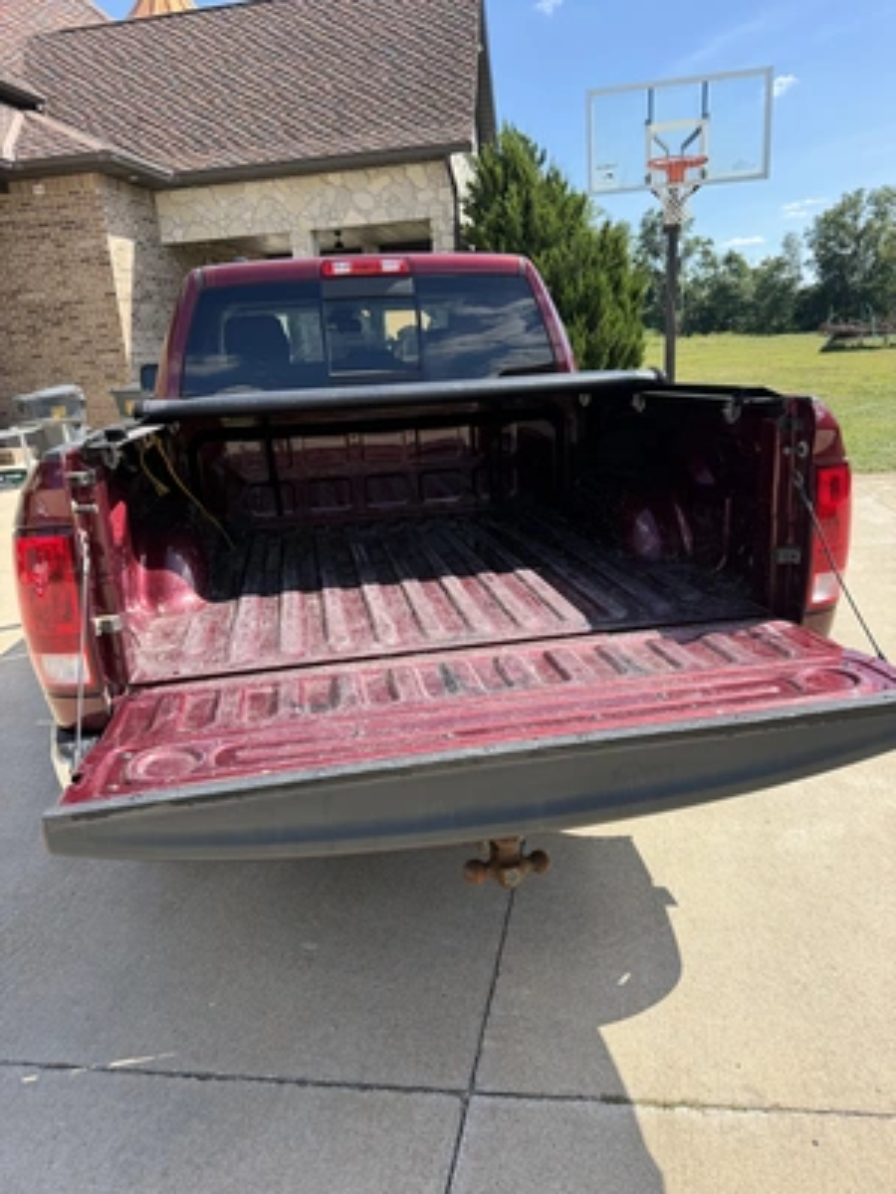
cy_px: 597
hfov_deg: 56.8
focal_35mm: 24
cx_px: 448
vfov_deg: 71.6
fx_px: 828
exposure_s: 1/2169
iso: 100
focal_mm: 6.76
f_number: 1.78
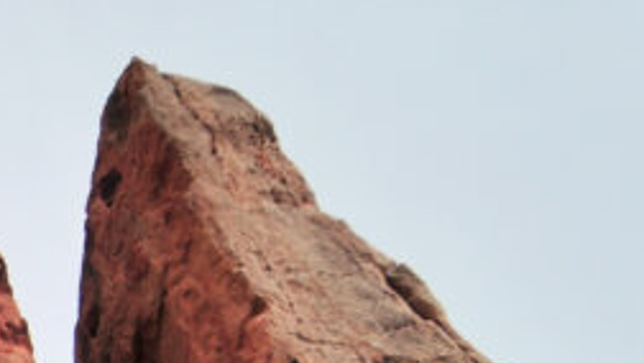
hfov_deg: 20.3
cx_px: -544
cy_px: 856
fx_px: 1198
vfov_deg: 13.2
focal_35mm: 70
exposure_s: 1/125
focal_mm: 11
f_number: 5.6
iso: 200
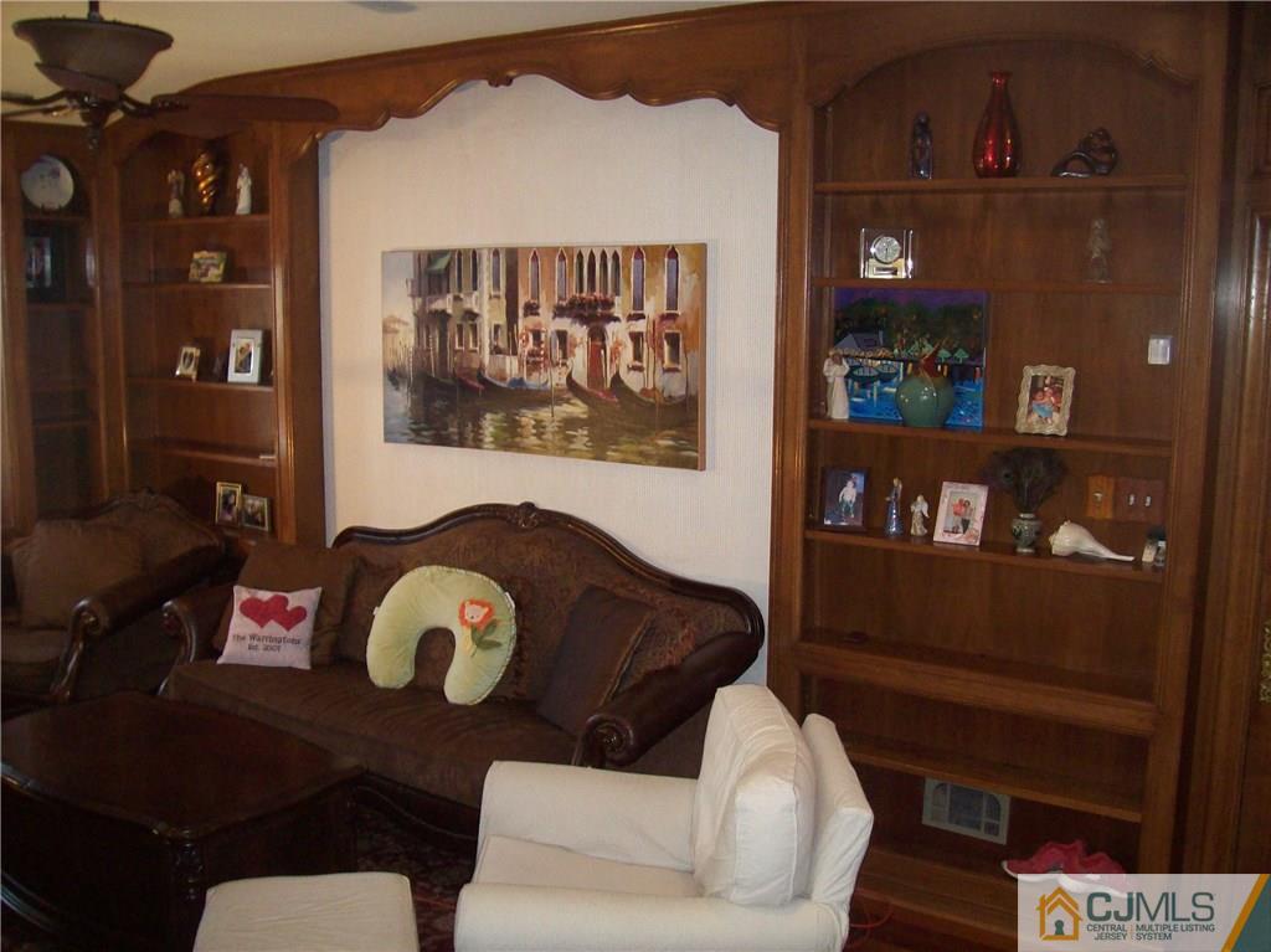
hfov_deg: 51.4
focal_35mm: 36
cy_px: 476
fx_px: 1321
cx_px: 636
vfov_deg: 39.6
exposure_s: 1/64
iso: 200
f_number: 2.7
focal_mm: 6
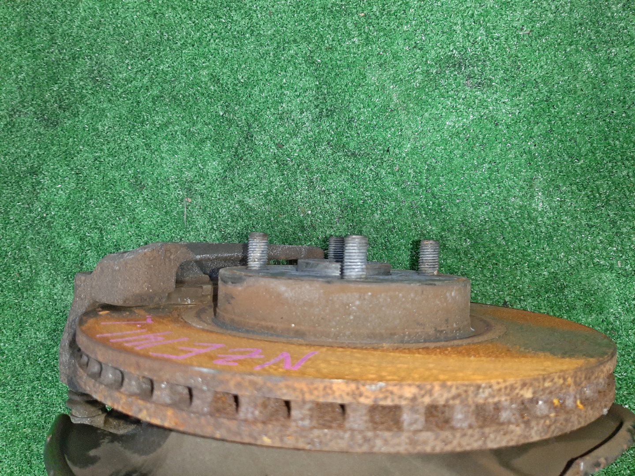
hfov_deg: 67.3
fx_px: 477
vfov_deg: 53.1
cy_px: 238
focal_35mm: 26
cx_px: 318
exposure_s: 1/33
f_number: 1.7
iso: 198
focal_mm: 3.93
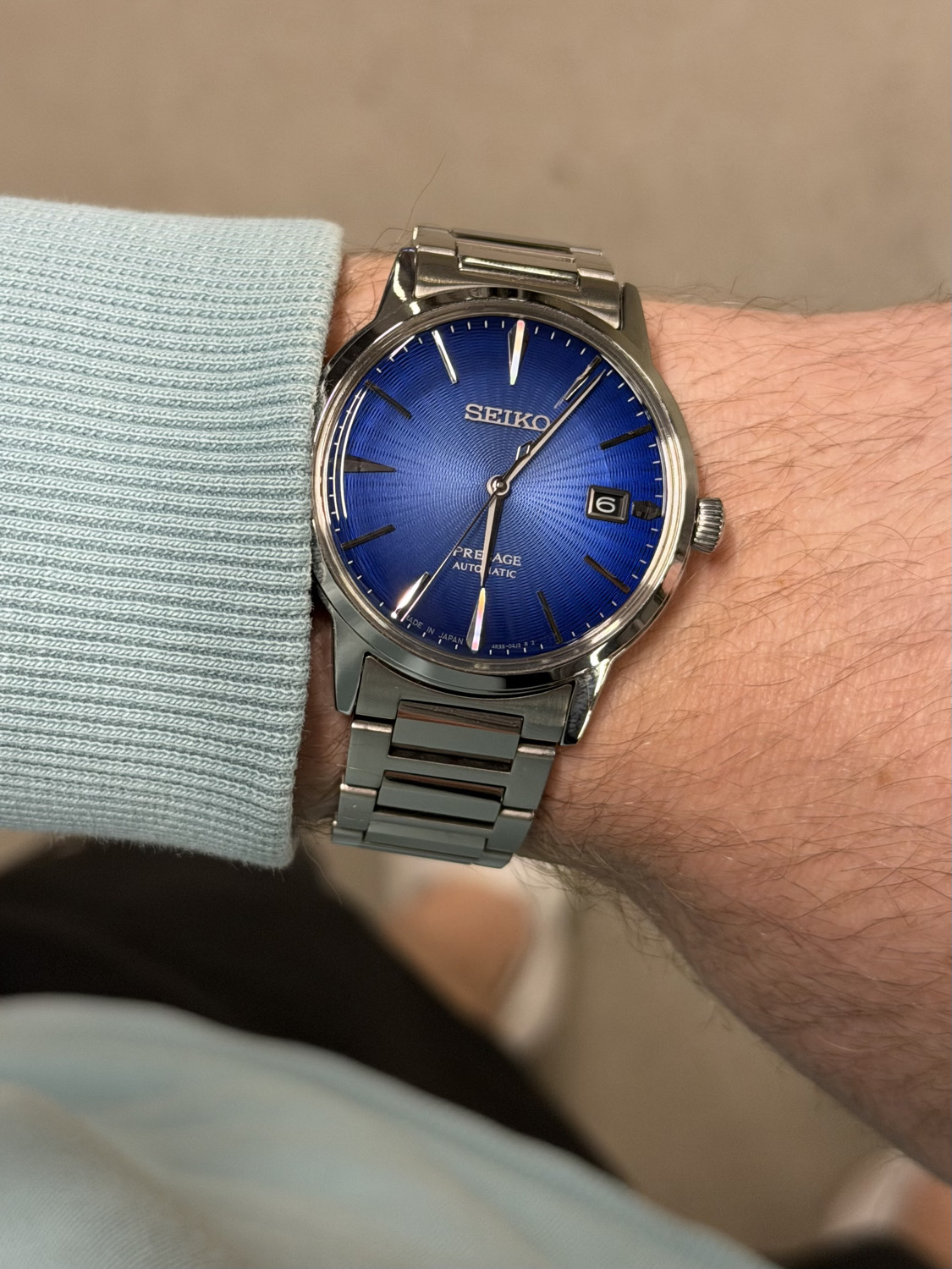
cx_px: 476
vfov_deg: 39.7
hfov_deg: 30.3
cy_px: 634
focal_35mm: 48
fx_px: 1760
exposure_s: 1/50
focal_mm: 6.76
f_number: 1.78
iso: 250
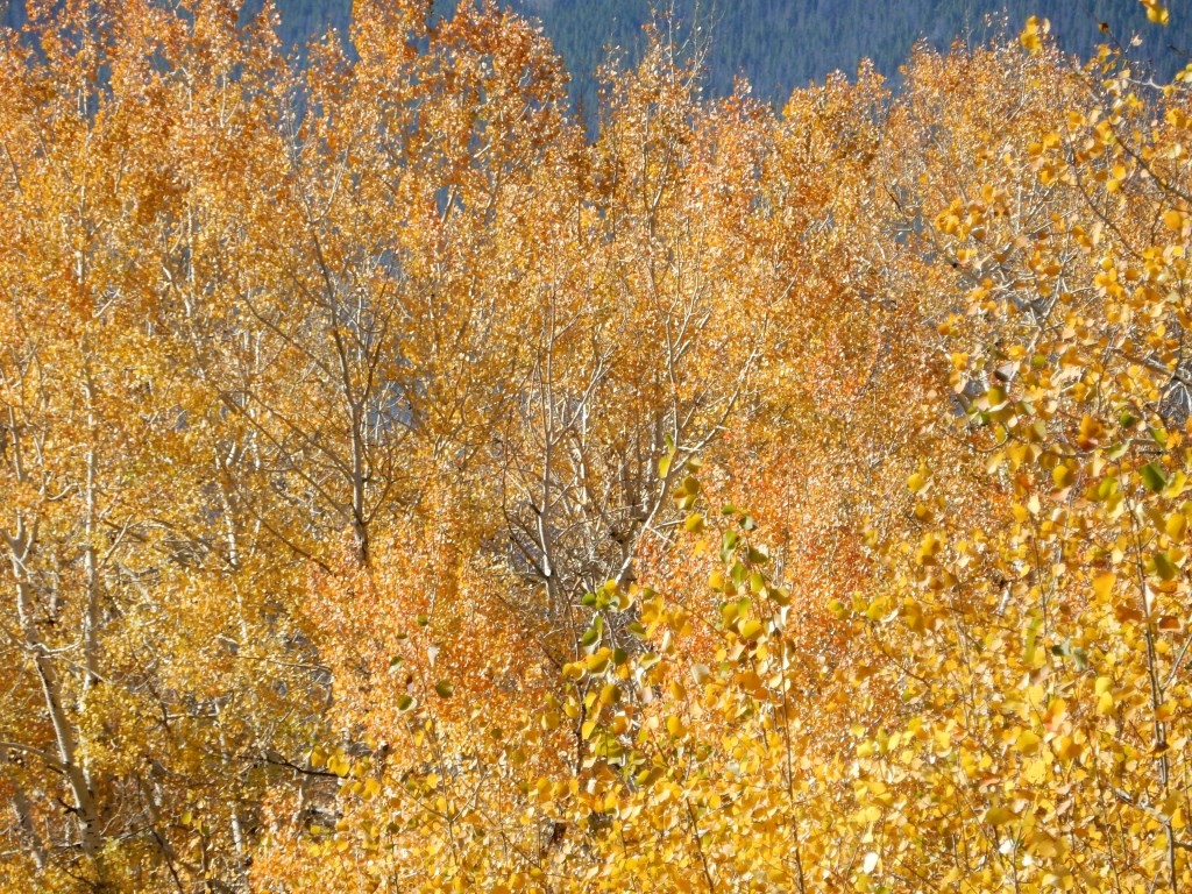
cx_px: 596
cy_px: 447
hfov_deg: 4.4
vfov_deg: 3.3
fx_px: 15496
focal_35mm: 450
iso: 125
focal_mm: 80.3
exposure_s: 1/320
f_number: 6.3
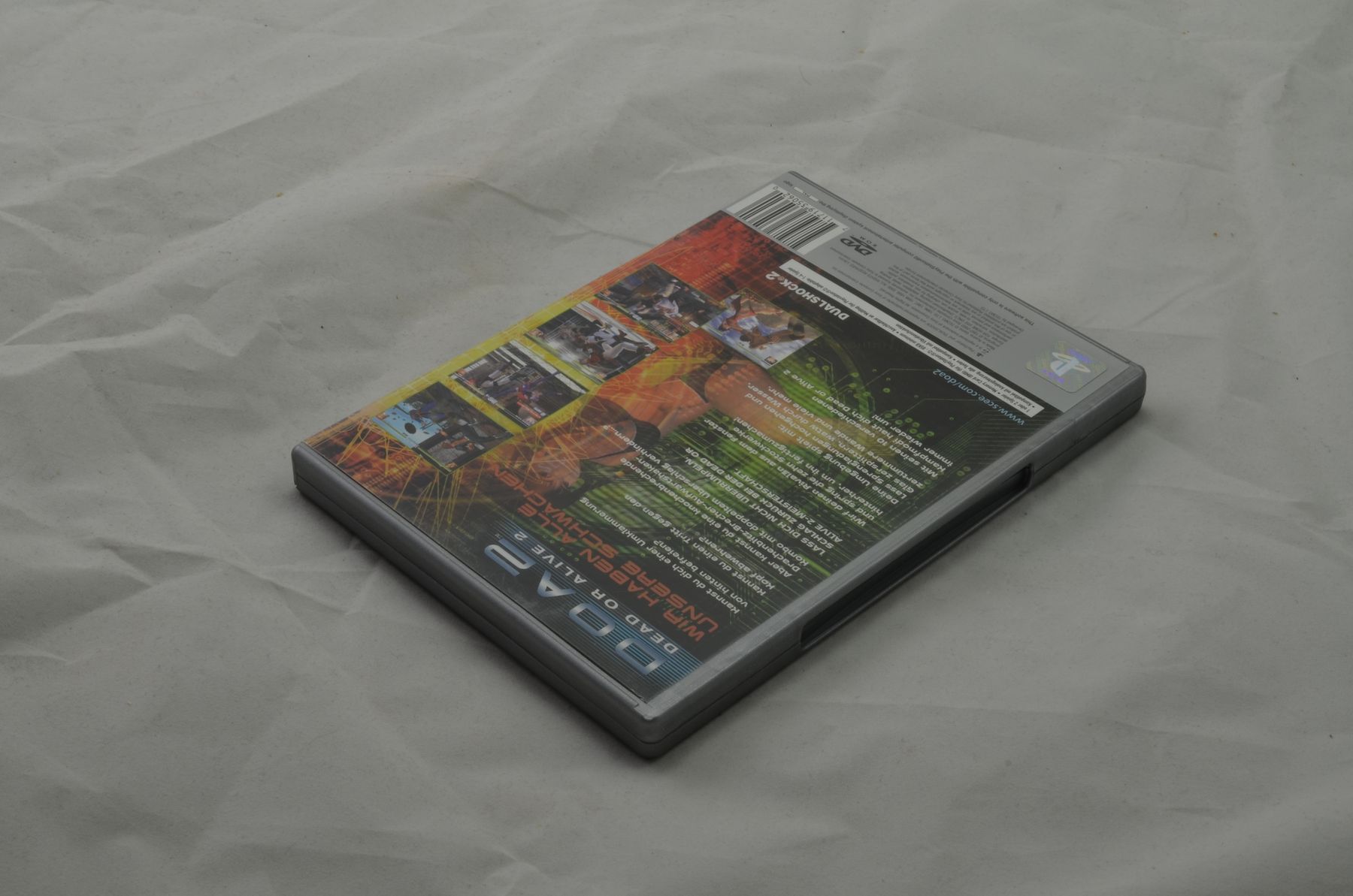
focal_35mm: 60
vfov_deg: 22.5
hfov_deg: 33.5
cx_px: 676
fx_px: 2251
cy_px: 448
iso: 100
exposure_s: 1/3
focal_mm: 40
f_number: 20
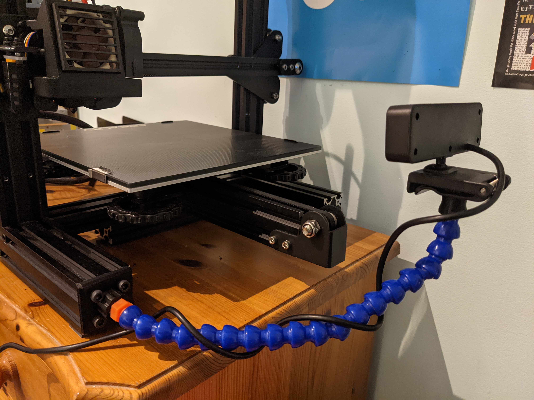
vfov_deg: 51.4
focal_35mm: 27
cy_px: 200
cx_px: 267
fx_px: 417
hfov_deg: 65.3
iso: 435
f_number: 1.73
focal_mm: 4.38
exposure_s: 1/23.8
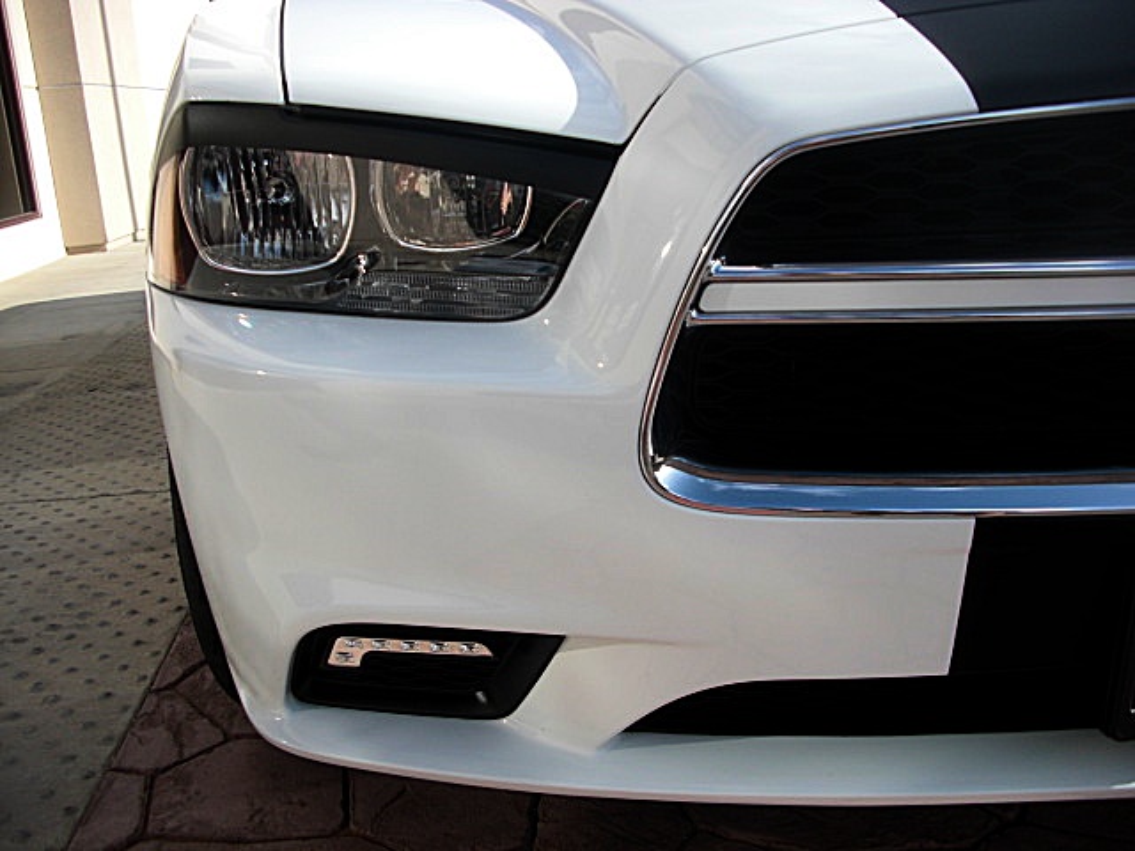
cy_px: 426
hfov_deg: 51.4
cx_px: 568
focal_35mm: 36
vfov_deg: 39.7
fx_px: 1180
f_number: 2.8
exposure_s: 1/800
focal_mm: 6.3
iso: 50
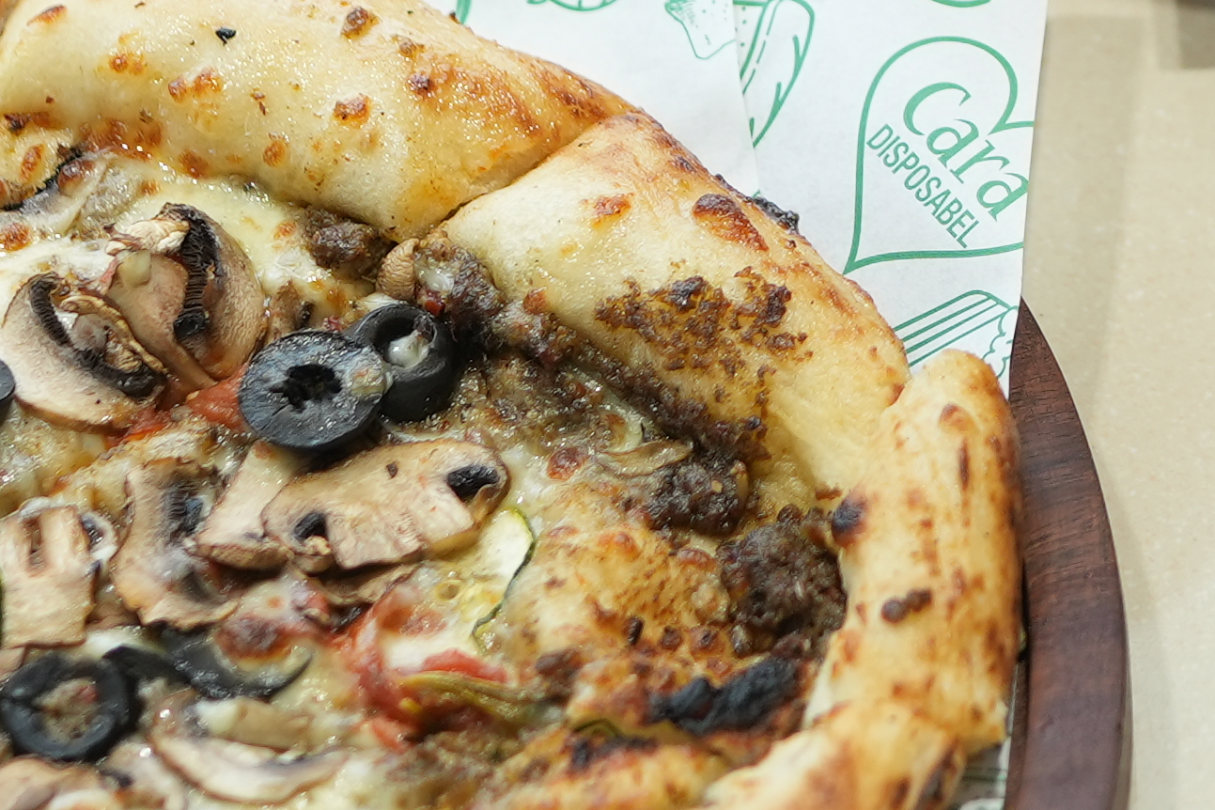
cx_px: 1638
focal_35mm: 271
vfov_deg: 5.0
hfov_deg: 7.5
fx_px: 9146
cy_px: -424
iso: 250
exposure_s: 1/160
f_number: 2
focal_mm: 50
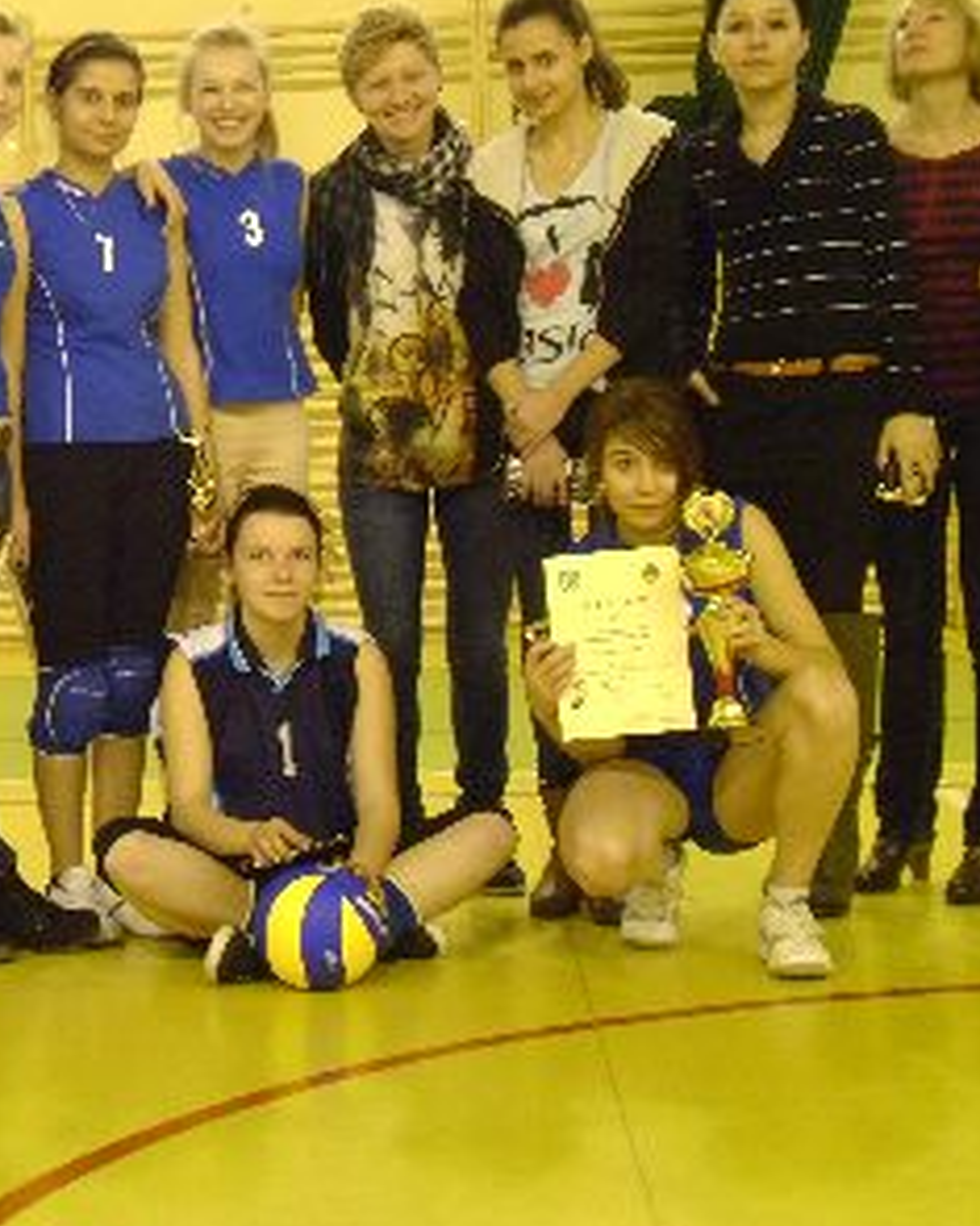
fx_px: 2829
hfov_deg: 19.2
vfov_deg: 24.4
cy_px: 473
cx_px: 67
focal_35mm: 78
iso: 400
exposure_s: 1/50
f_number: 3.4
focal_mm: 8.33
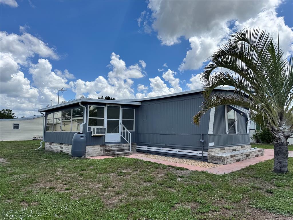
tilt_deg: +5.7
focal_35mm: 24
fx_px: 203
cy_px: 110
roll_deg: +1.7
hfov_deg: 71.6
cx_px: 146
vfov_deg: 56.8
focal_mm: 6.76
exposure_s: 1/5814
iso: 80
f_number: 1.78
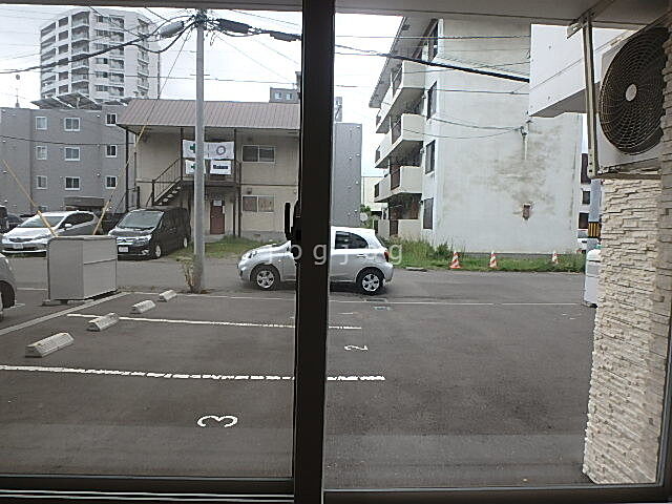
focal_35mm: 21
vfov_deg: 63.4
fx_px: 408
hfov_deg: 79.0
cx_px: 336
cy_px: 252
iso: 125
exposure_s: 1/320
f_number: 3.5
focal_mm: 3.7
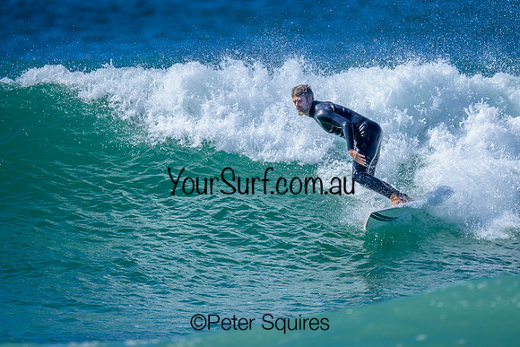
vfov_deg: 1.4
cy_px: 139
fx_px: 13851
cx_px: 274
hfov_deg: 2.2
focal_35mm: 959
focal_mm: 800
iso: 220
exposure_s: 1/2000
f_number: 6.3
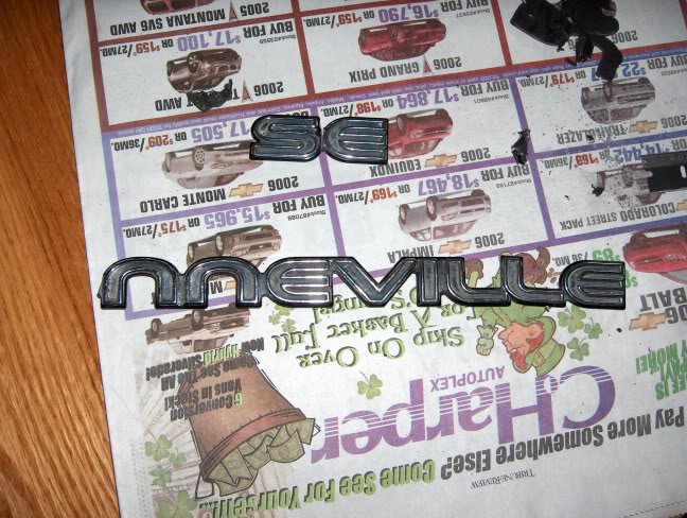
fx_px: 775
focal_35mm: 39
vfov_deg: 36.9
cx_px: 344
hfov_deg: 47.8
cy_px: 259
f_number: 4.8
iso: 100
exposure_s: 1/60
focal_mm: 8
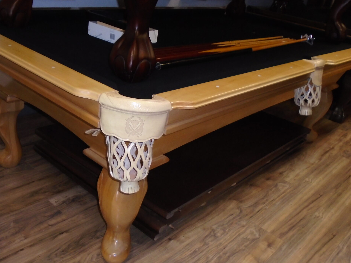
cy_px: 162
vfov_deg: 39.4
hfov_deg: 51.2
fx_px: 365
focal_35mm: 36
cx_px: 150
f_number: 3.2
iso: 250
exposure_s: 1/30
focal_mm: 4.6
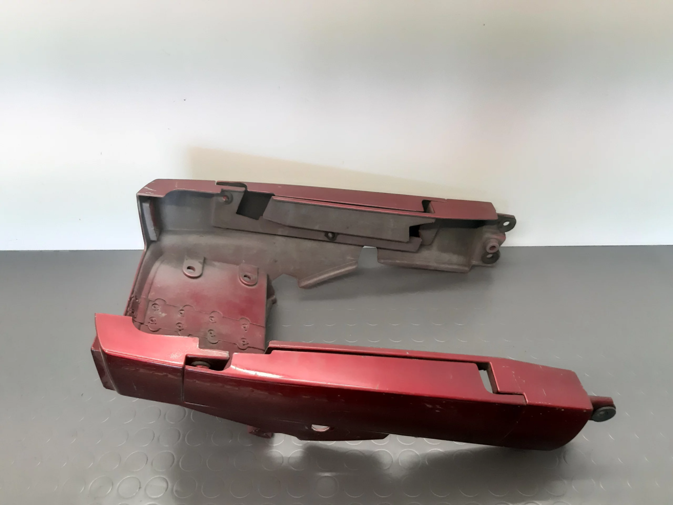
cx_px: 336
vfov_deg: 51.4
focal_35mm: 27
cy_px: 252
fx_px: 525
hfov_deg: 65.3
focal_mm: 3.93
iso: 500
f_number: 1.7
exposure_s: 1/50
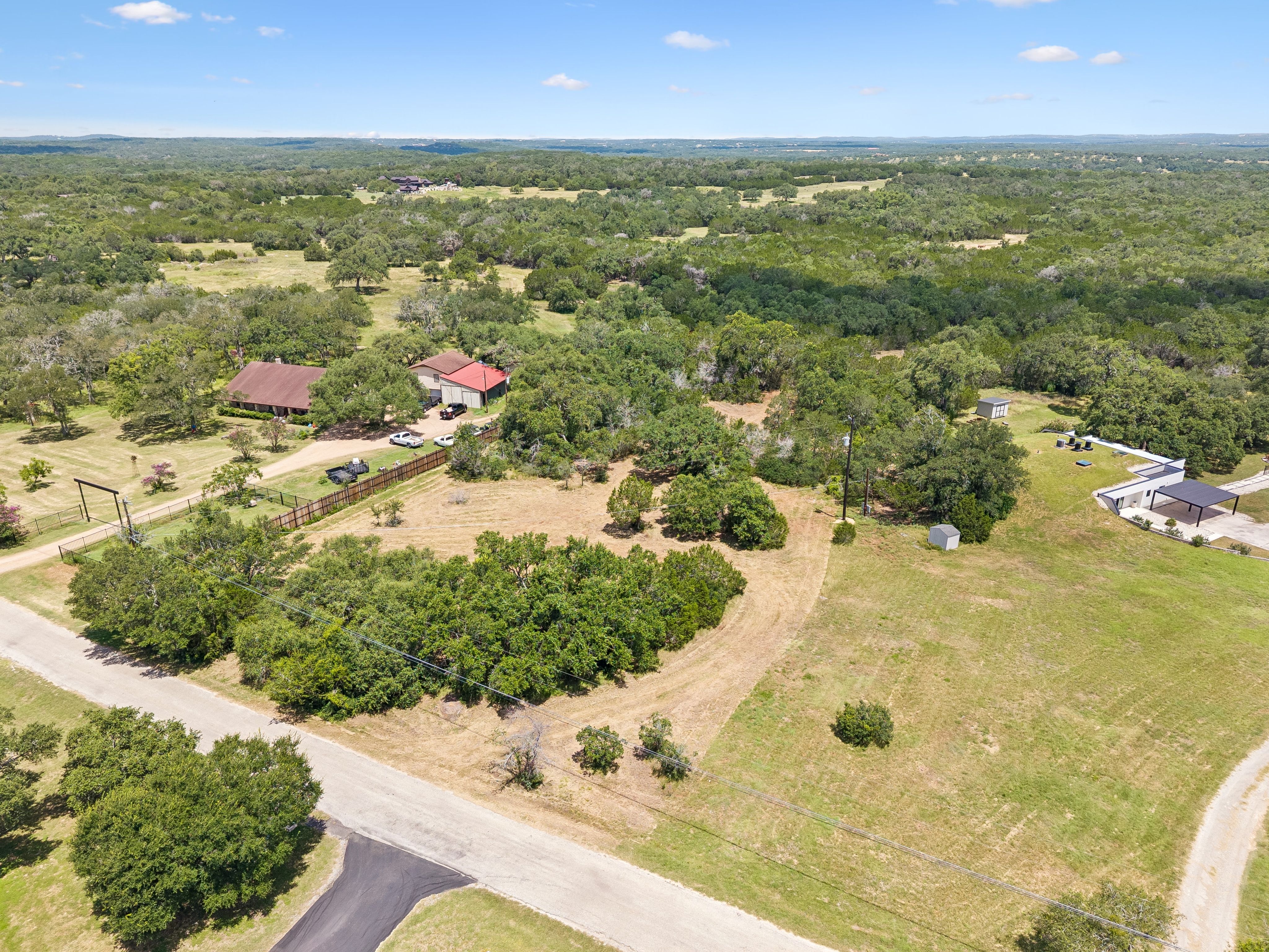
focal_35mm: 24
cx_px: 634
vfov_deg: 56.8
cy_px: 476
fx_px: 880
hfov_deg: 71.6
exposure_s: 1/3200
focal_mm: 8.7
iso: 160
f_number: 1.8
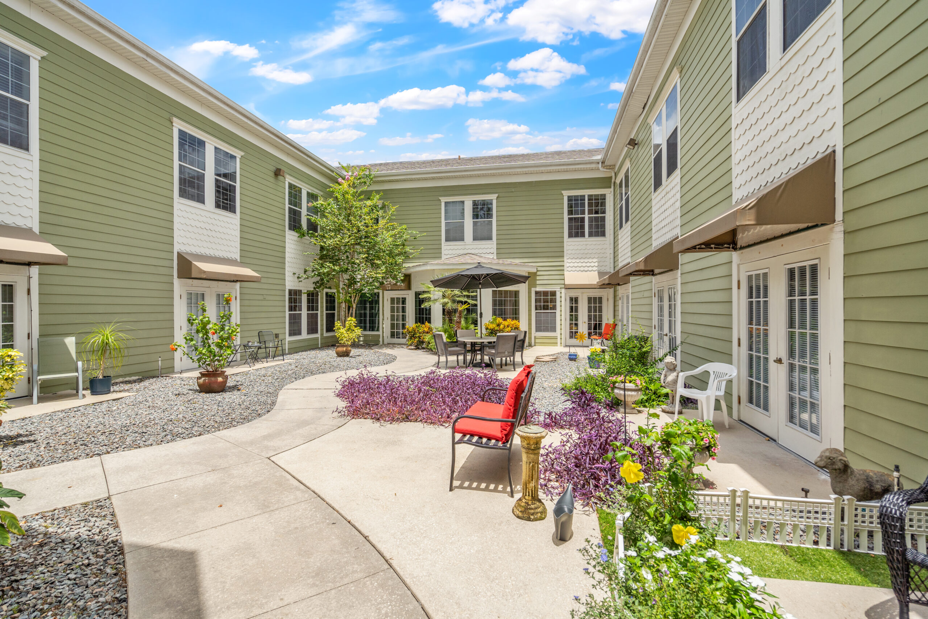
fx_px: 412
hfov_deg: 96.7
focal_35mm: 16
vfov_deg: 73.8
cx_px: 464
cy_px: 310
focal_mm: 16
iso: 250
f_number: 7.1
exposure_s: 1/400
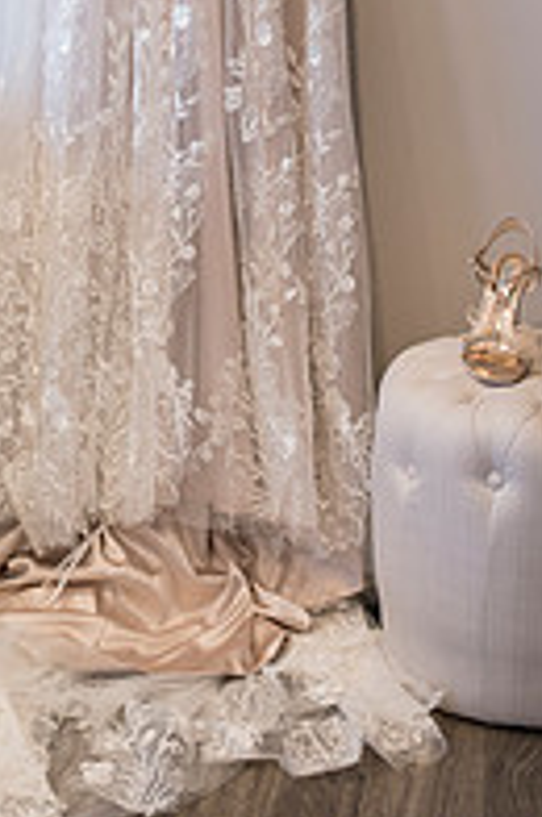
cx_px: 183
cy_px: -83
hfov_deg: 11.9
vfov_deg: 17.2
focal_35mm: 115
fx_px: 2606
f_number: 2.5
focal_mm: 50
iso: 800
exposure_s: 1/200
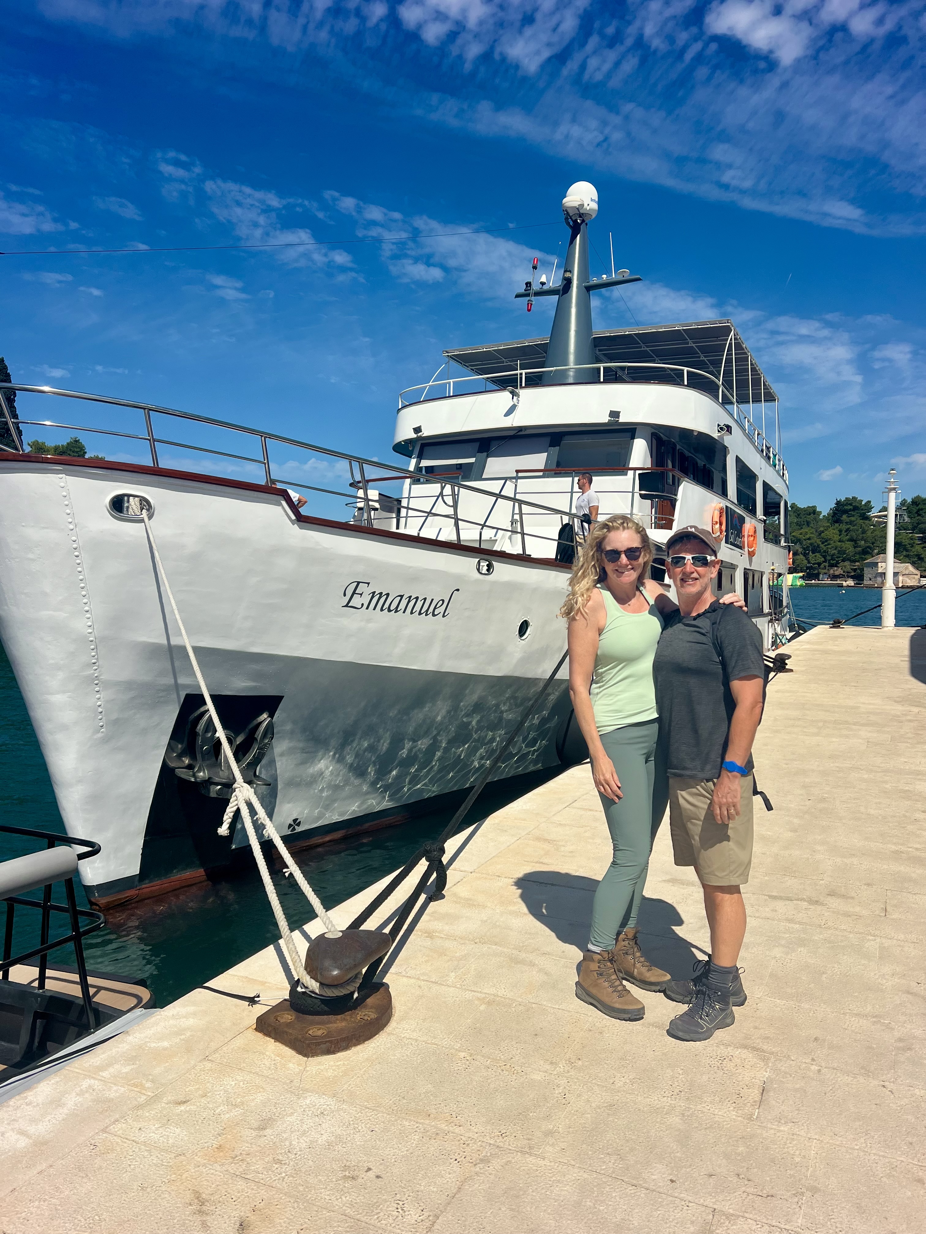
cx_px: 463
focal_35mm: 26
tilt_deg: -3.8
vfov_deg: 67.3
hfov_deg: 53.1
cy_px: 617
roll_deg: +0.4
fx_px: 927
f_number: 1.5
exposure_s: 1/8000
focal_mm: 5.7
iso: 50
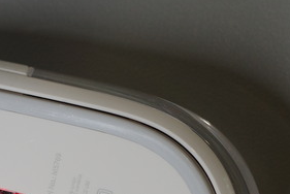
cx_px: -26
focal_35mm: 128
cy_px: 193
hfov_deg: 15.6
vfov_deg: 10.6
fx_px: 1032
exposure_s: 1/100
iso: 200
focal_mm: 18.3
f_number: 2.8
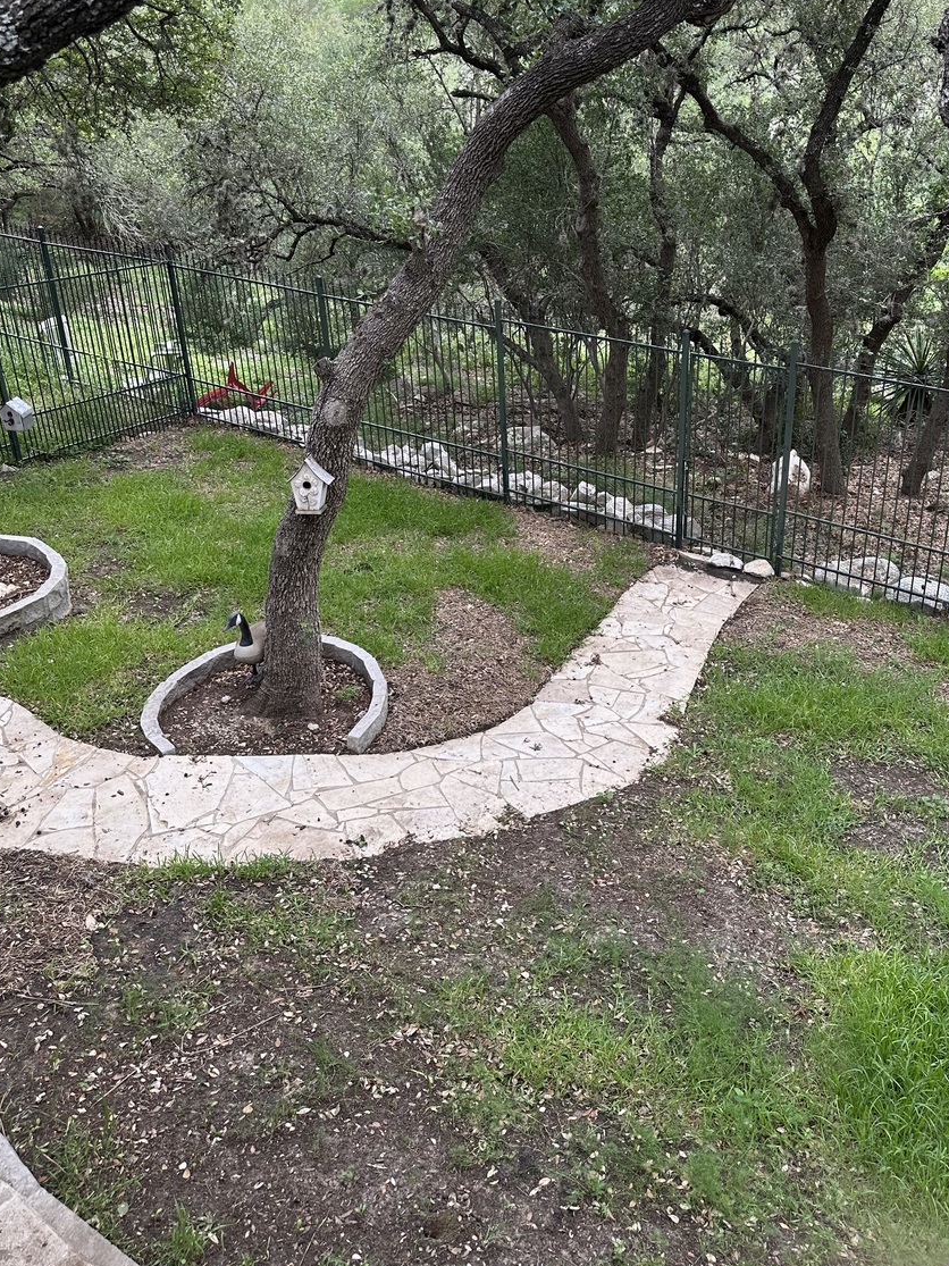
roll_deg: +0.4
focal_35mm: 31
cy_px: 464
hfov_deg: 45.0
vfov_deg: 57.5
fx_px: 1133
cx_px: 598
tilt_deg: -21.8
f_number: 1.78
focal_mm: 6.86
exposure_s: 1/439
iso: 80
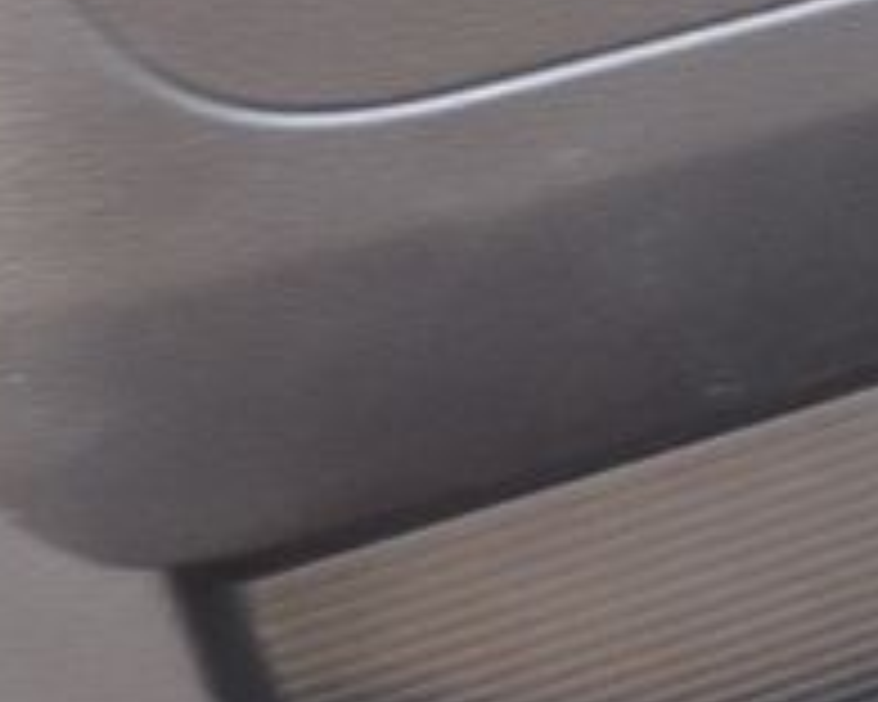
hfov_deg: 10.9
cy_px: -720
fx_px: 4002
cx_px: 1977
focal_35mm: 154
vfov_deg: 9.4
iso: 280
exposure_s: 1/30
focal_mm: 4.3
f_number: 3
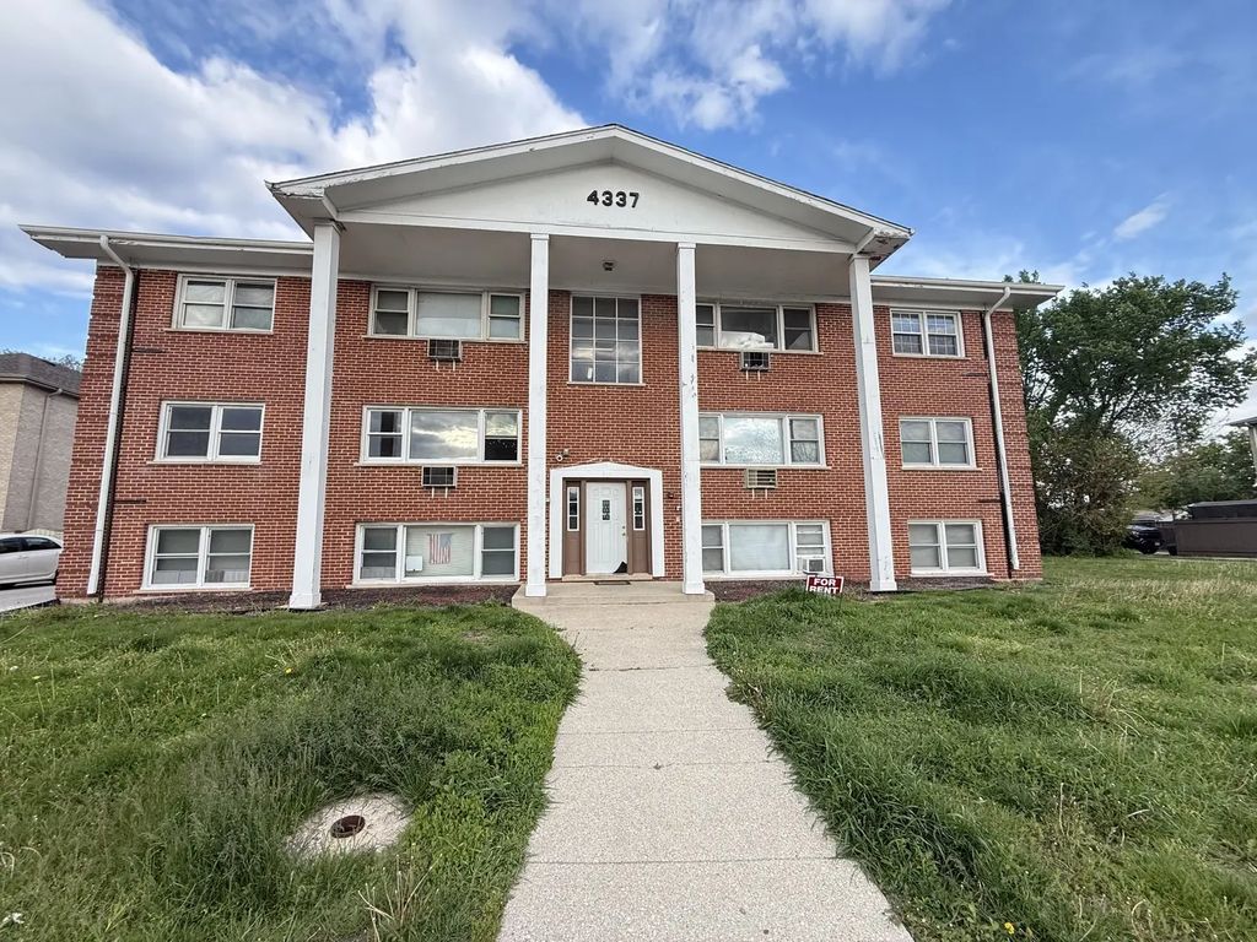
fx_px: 508
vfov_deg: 85.7
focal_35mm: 14
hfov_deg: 102.1
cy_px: 471
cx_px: 628
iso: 64
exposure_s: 1/411
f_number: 2.2
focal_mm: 2.22
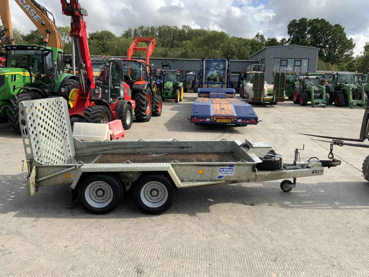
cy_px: 138
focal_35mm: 29
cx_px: 184
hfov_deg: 61.7
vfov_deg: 48.2
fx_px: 309
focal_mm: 3
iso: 16
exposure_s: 1/1195
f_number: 1.8
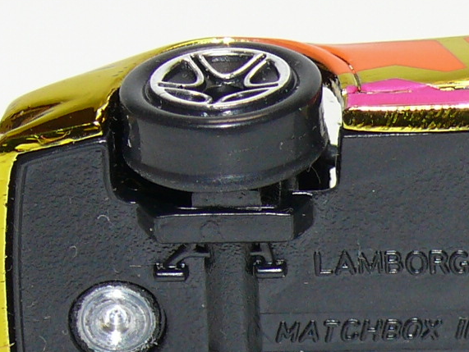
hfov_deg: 6.4
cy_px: 217
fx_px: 4176
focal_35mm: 308
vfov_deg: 4.8
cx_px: 582
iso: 100
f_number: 4
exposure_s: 1/30
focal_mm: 14
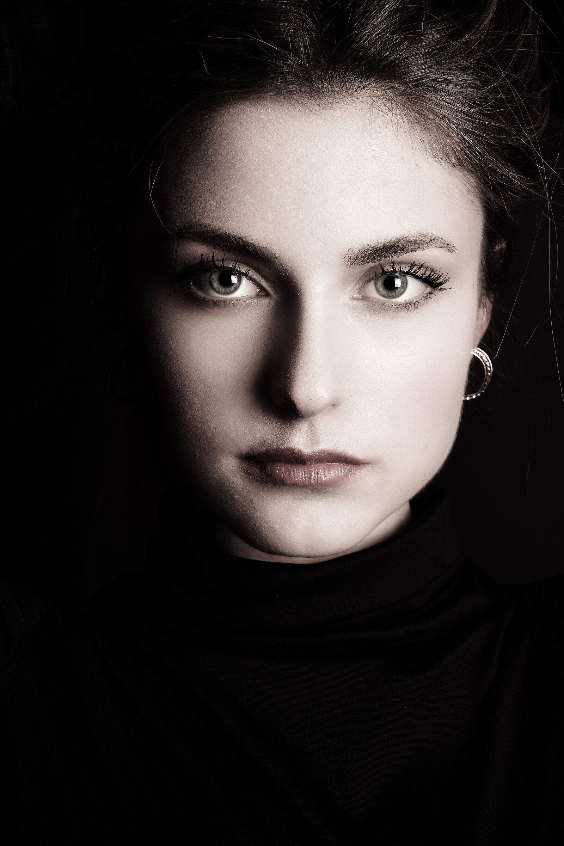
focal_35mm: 84
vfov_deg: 24.2
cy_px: 423
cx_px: 282
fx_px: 1974
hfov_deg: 16.3
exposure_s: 1/125
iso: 80
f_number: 11
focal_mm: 56
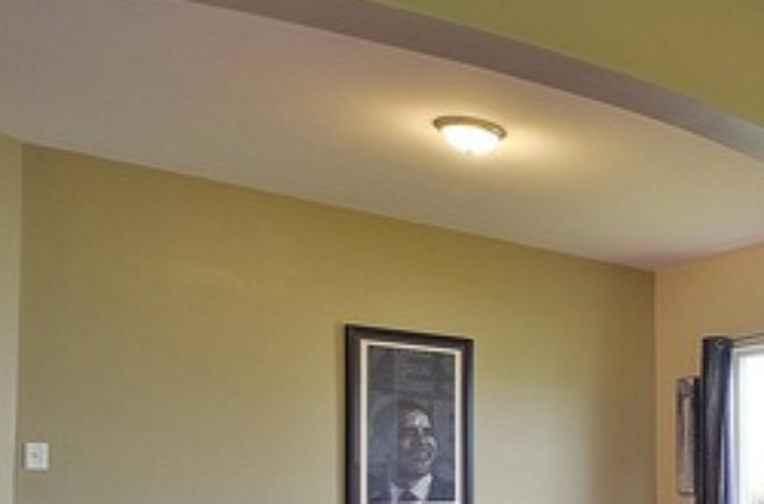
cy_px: 464
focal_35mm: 42
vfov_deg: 30.0
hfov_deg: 34.2
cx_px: 975
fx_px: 894
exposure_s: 1/2.5
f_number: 8
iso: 200
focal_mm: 11
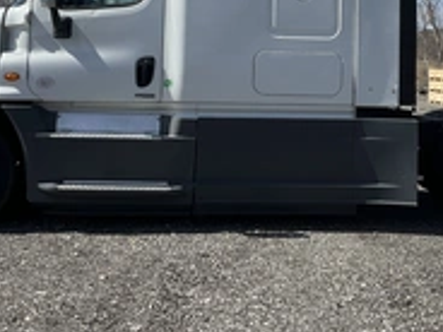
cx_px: 270
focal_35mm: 63
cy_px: 12
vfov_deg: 22.5
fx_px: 806
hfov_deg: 30.6
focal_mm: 3
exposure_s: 1/2320
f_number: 1.8
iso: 25
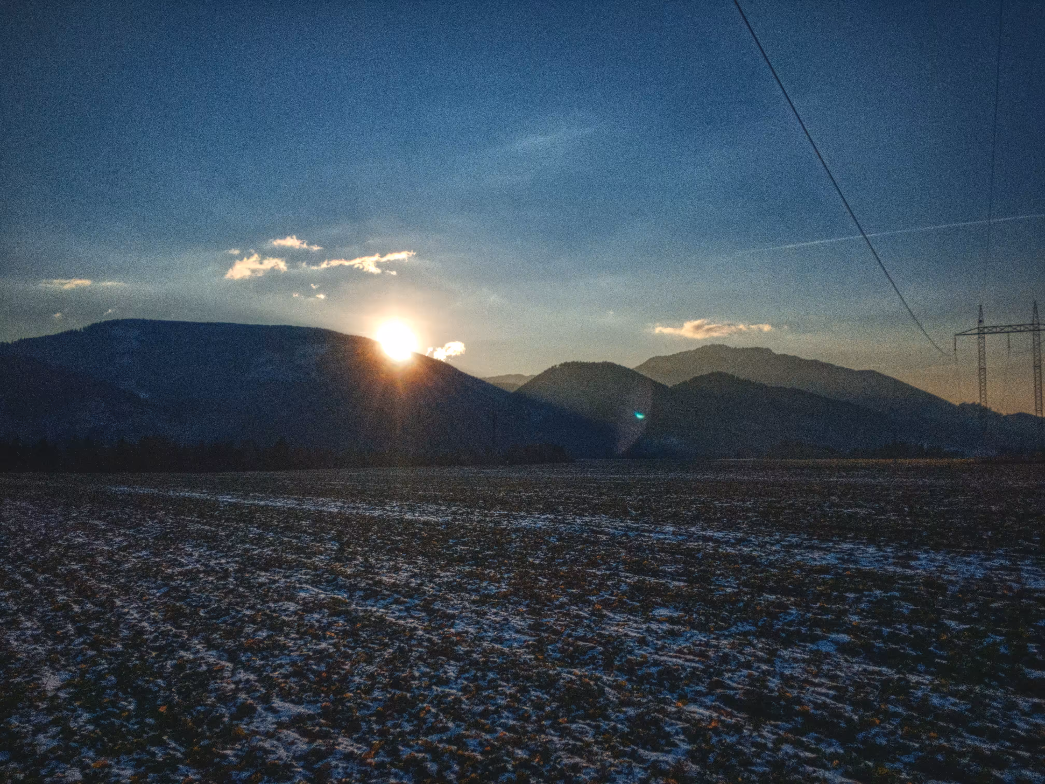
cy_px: 392
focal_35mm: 29
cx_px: 522
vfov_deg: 48.2
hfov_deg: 61.7
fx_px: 875
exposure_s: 1/8547
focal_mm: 4.2
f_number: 2.2
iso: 32
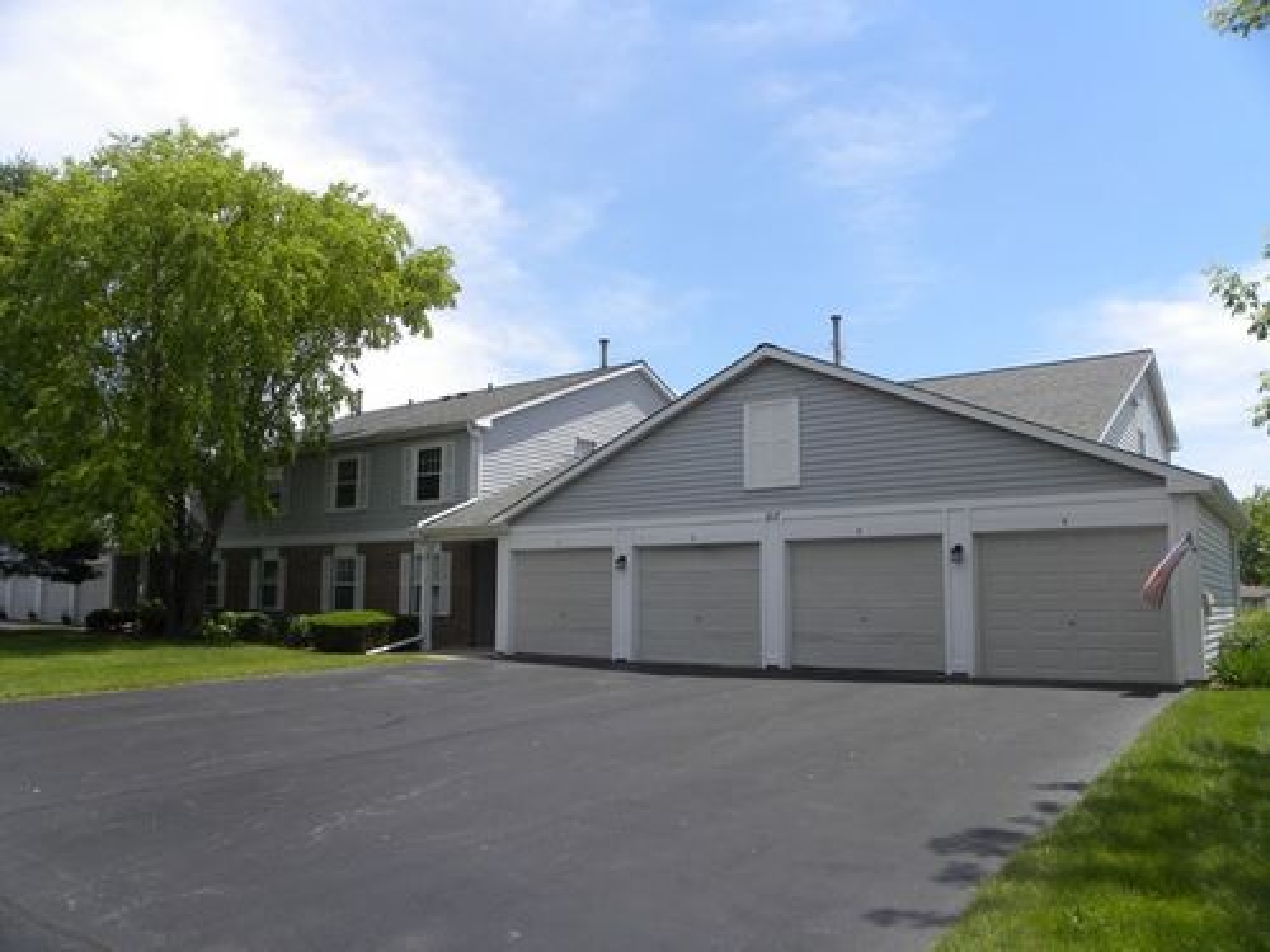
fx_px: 954
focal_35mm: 26
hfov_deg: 67.3
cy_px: 476
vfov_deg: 53.1
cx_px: 635
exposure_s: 1/308
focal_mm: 4.6
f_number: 5.6
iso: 64
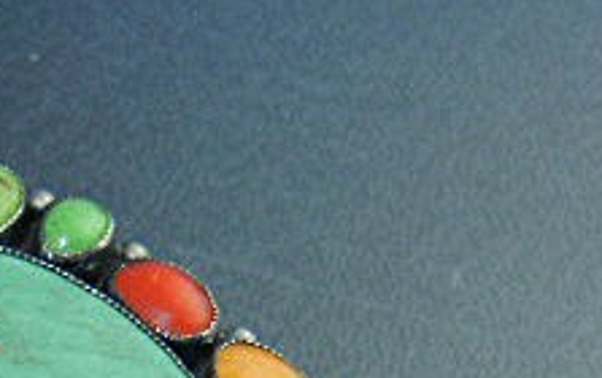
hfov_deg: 12.9
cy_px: 559
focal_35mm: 158
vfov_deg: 8.2
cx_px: -127
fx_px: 2595
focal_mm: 9.3
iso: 200
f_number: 3.9
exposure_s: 1/30
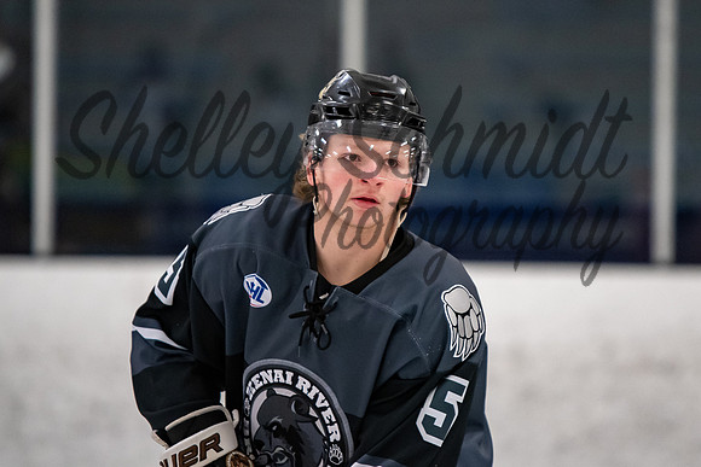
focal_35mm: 371
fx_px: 7219
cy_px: 188
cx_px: 411
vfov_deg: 3.7
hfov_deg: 5.6
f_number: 2.8
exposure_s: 1/800
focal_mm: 200
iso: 1600
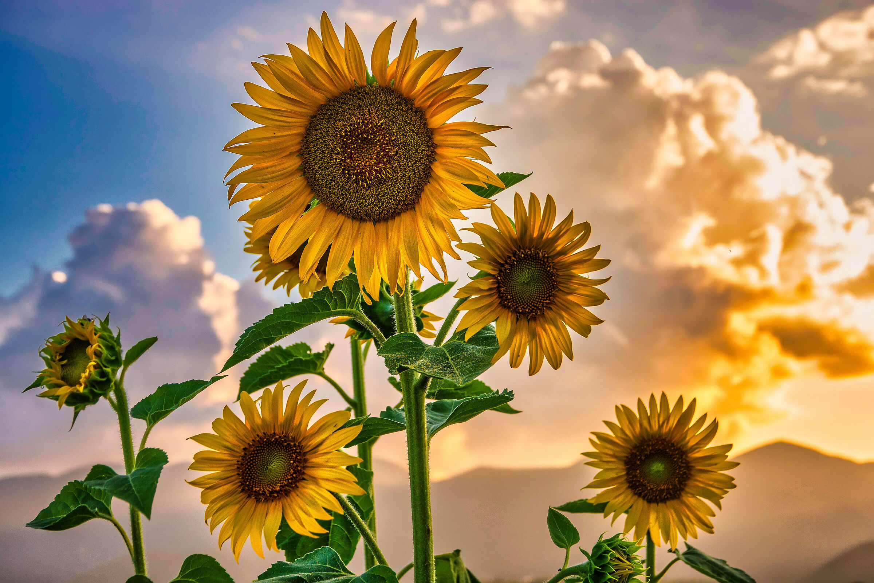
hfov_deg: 34.5
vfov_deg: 23.4
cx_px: 437
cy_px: 292
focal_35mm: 58
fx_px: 1408
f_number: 3.5
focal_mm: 21.32
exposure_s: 1/400
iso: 100
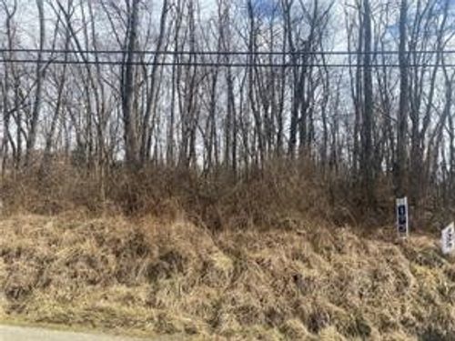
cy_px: 170
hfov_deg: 67.3
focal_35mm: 26
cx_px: 228
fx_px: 342
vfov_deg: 53.1
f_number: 1.8
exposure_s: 1/1866
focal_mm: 4.25
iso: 32
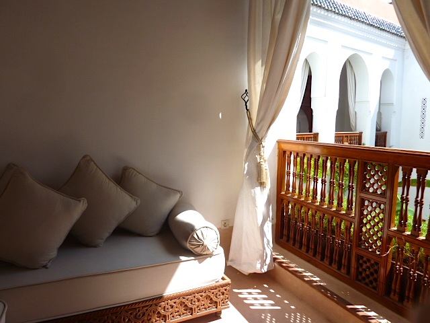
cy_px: 162
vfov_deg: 54.9
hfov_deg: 69.4
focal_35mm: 25
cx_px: 215
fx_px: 311
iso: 80
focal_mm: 4.1
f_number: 4
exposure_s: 1/320
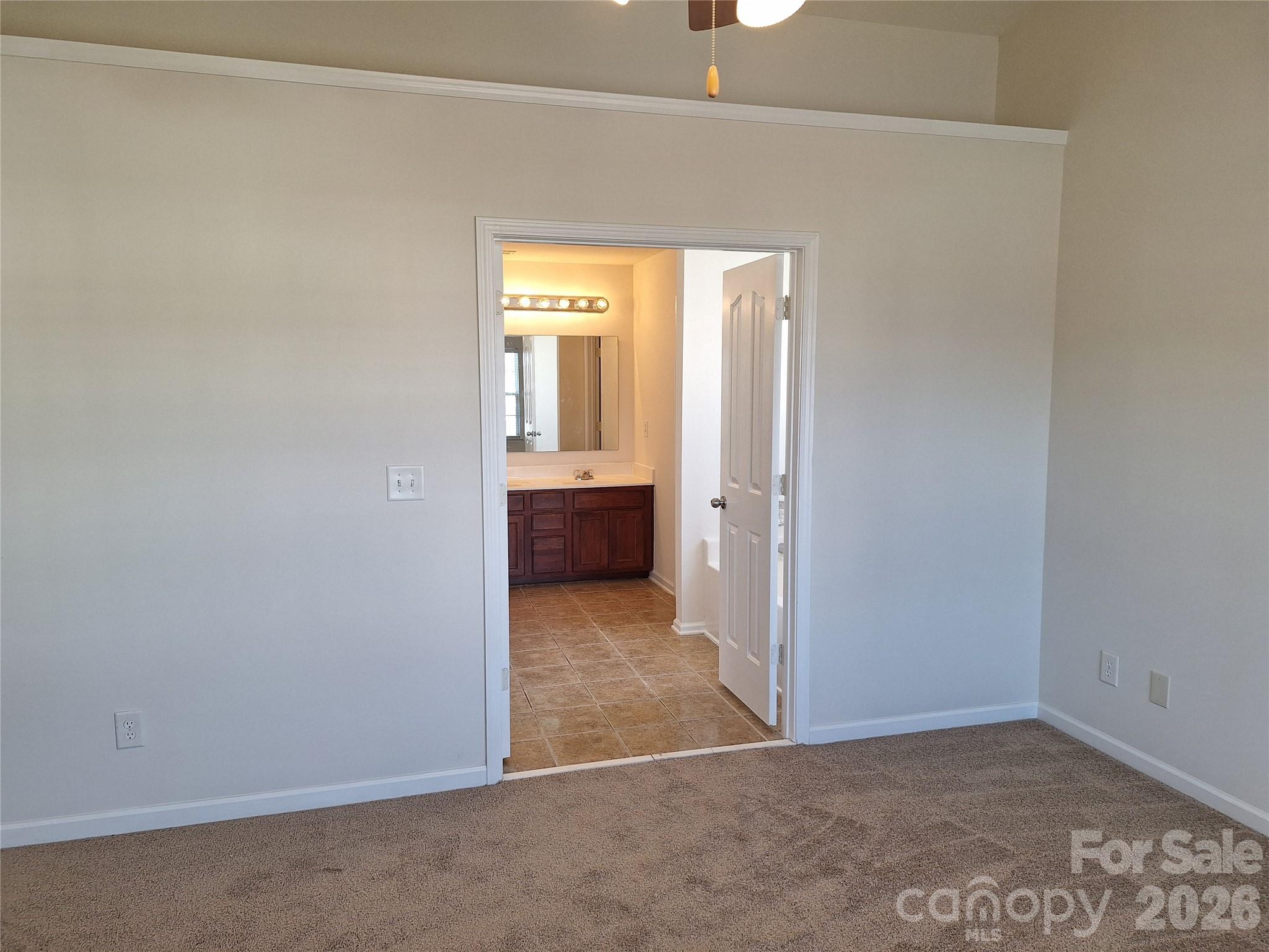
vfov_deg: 58.9
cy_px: 476
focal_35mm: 23
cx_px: 634
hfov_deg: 73.9
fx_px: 843
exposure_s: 1/60
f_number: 1.8
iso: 40
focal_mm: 5.54
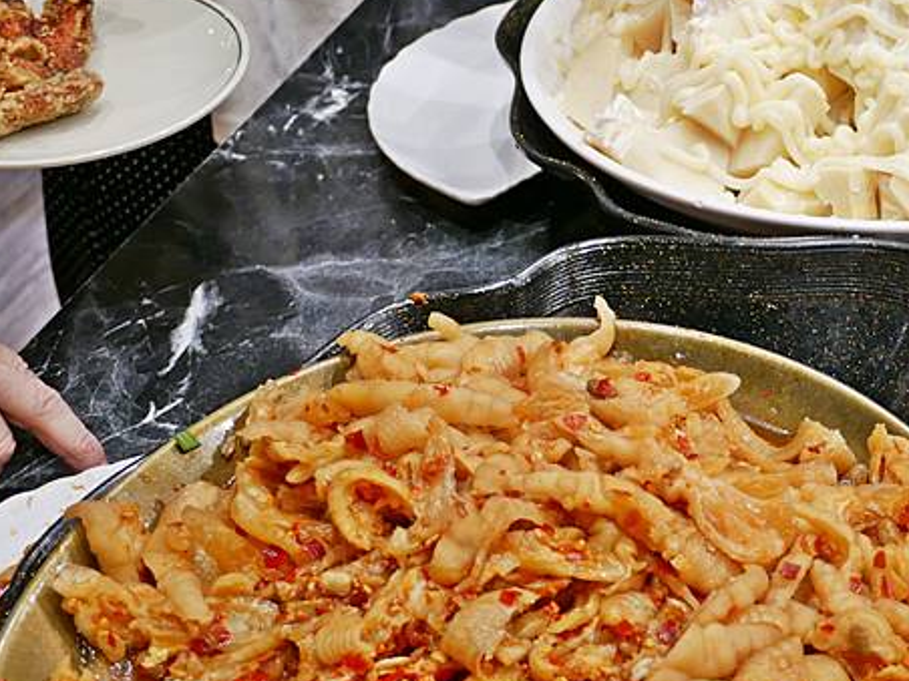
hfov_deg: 29.8
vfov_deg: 23.5
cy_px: 212
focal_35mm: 62
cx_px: 823
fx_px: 1628
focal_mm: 14
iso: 200
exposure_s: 1/60
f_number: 2.5
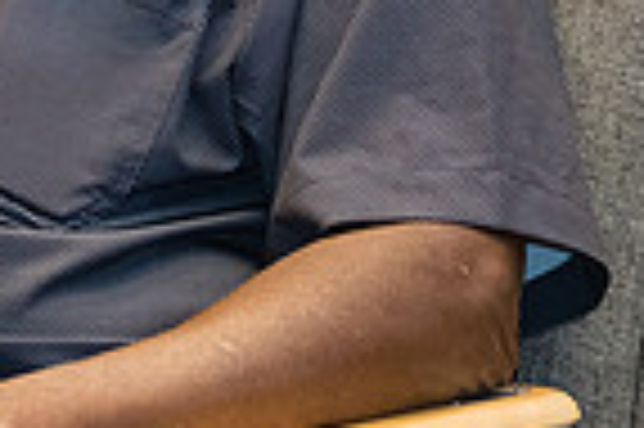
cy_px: -363
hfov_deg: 2.5
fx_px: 14545
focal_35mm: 814
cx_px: -306
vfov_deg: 1.7
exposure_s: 1/250
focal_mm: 200
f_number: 4
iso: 3200
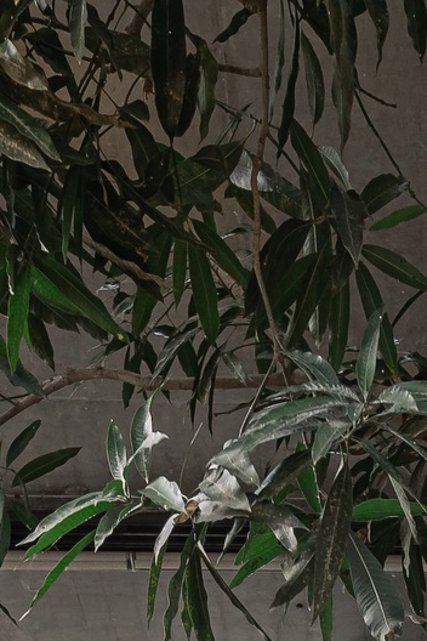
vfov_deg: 17.1
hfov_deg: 11.5
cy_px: 966
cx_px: 839
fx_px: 1921
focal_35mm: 108
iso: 100
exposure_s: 1/10
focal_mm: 19
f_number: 10
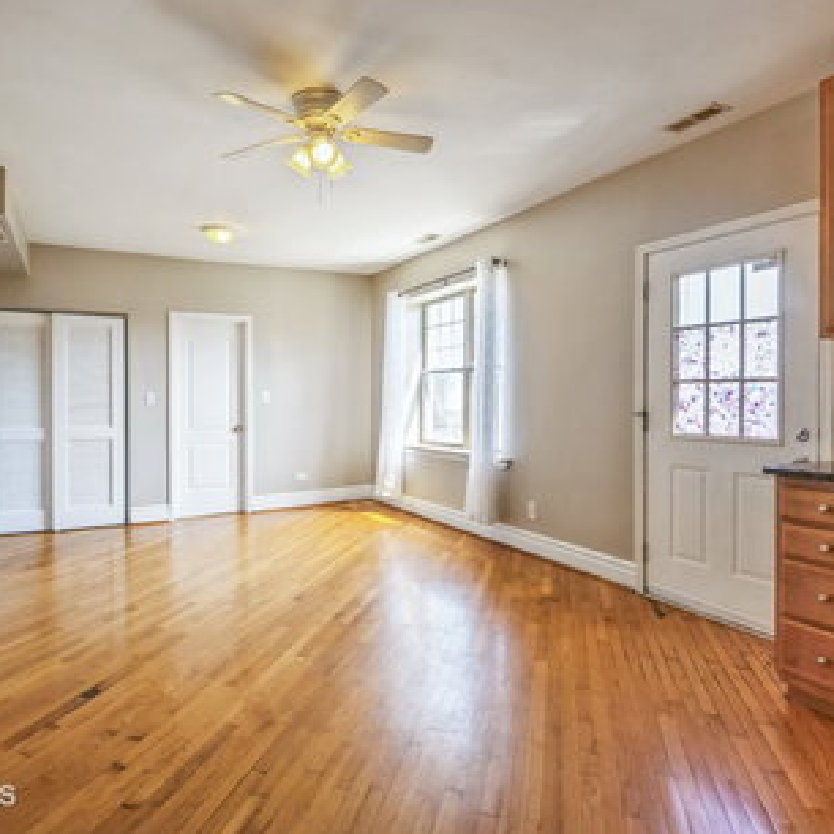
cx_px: 379
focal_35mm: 20
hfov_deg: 74.7
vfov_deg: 74.8
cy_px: 405
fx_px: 545
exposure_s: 1/10
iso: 100
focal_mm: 10
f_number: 11
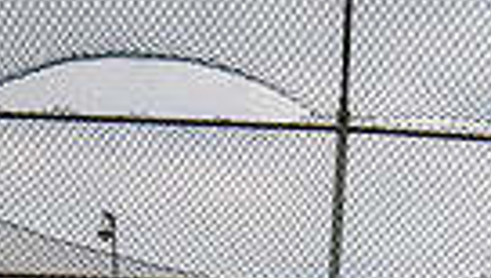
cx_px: 325
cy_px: 783
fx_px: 1082
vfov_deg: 10.9
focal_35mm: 83
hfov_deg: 25.4
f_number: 7.1
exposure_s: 1/250
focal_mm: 24
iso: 100
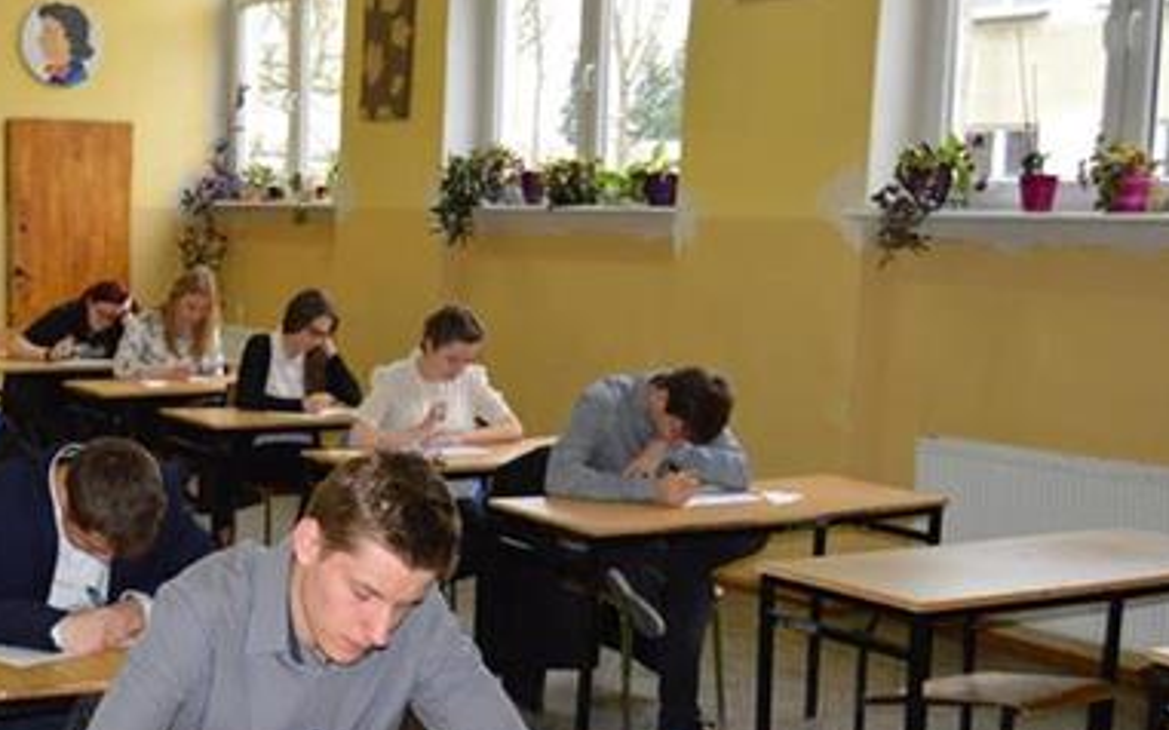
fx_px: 1907
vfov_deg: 21.6
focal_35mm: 60
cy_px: 506
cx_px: 193
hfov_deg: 32.9
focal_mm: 23
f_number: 4
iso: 400
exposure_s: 1/60
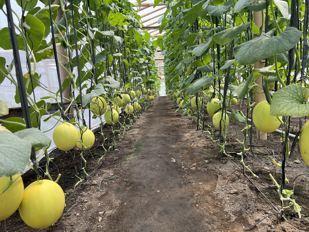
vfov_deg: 53.1
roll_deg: +3.5
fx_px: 232
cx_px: 154
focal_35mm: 26
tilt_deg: -5.5
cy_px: 116
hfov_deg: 67.3
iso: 50
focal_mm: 5.7
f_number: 1.5
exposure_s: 1/769
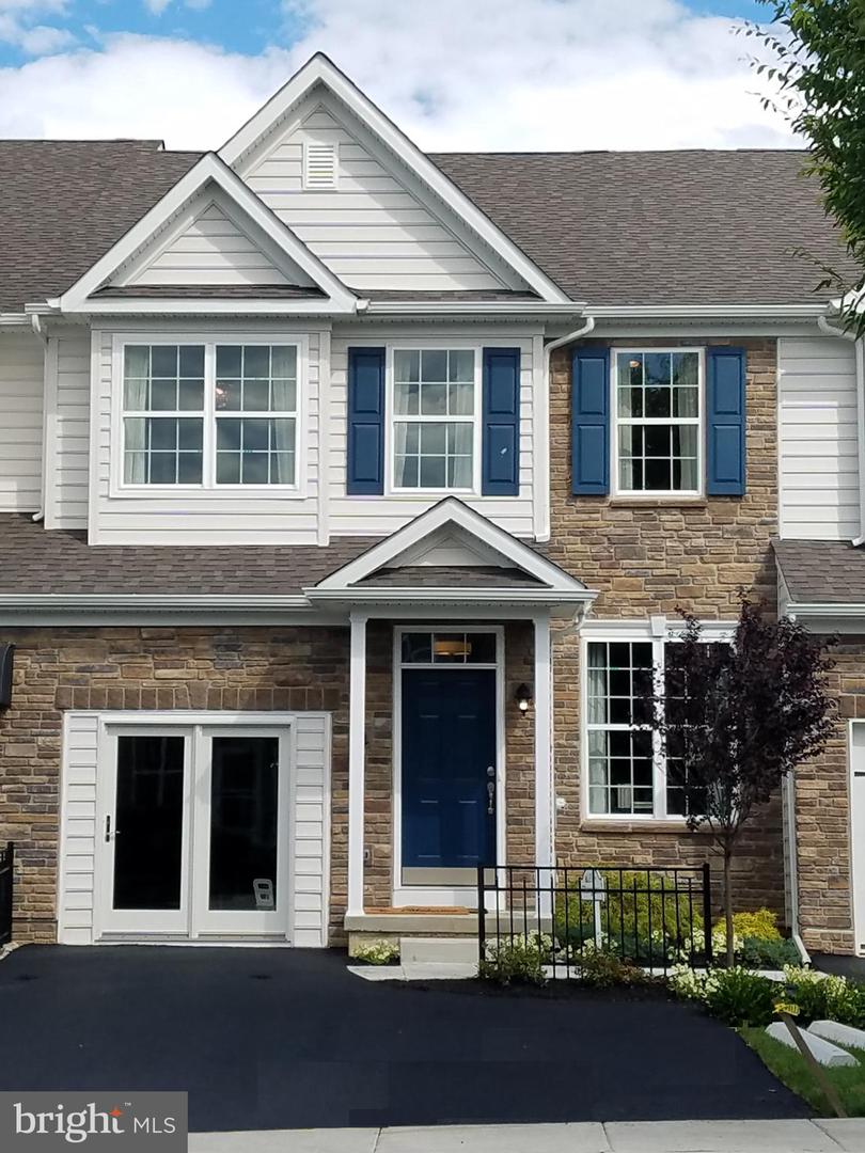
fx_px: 866
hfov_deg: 53.1
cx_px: 432
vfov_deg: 67.3
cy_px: 576
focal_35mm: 26
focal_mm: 4.2
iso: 50
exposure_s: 1/2536
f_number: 1.7
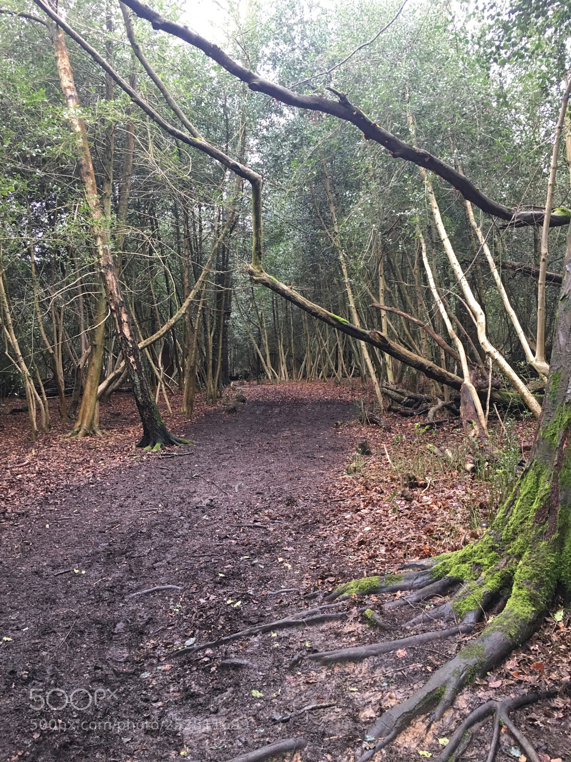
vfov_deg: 61.7
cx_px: 286
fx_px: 638
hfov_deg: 48.2
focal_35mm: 29
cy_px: 381
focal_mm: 4.15
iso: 64
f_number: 2.2
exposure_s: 1/33
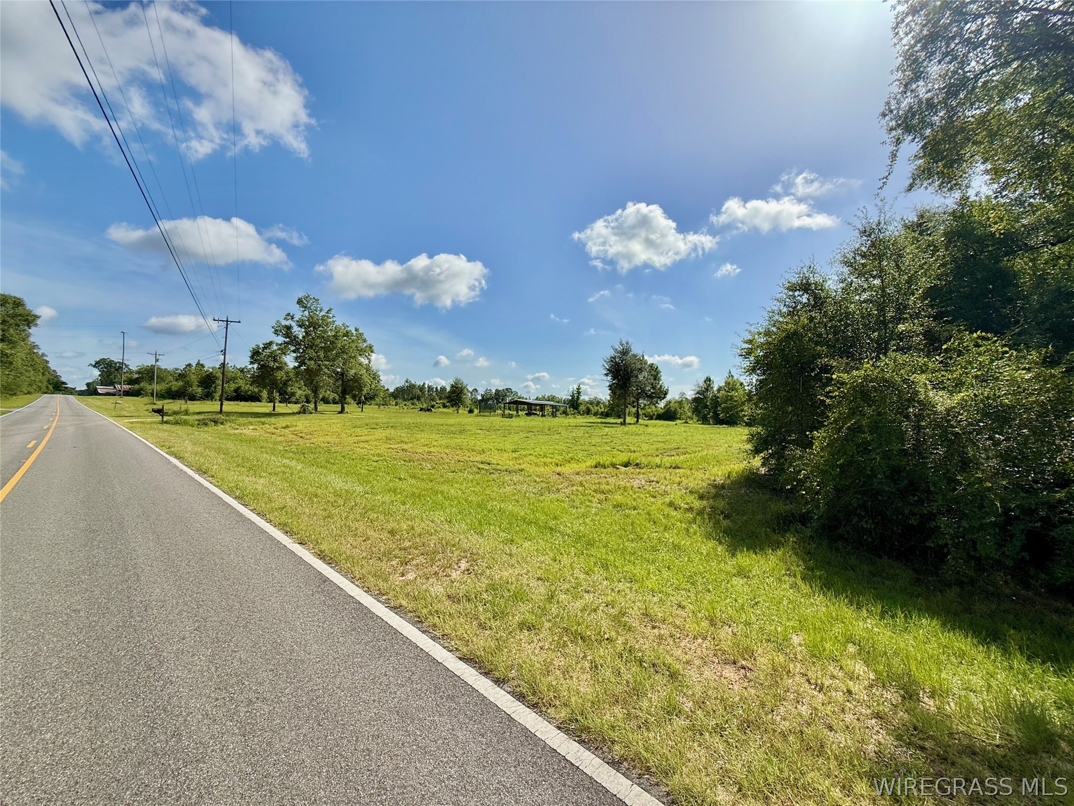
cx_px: 537
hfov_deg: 102.1
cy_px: 403
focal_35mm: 14
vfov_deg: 85.7
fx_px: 434
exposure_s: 1/4762
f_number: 2.2
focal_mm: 2.22
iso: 50
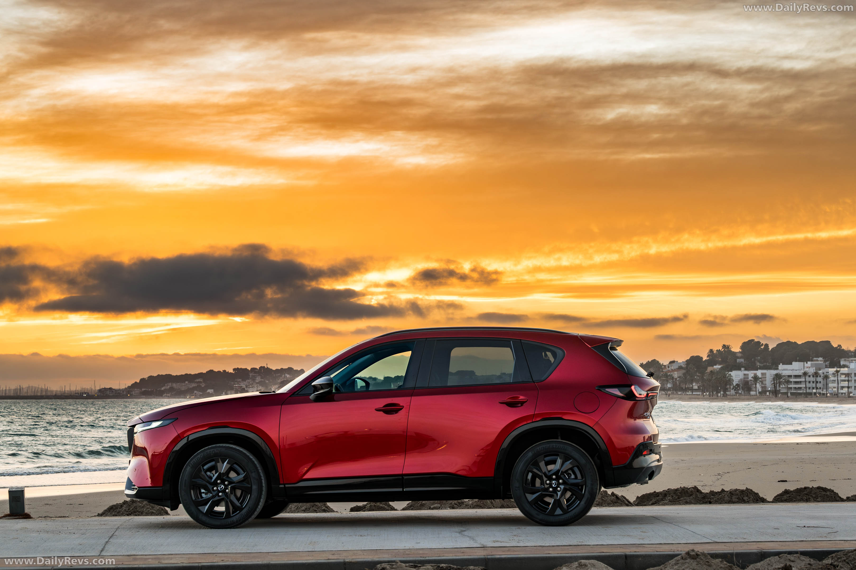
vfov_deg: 18.9
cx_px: 428
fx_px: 1712
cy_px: 285
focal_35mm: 72
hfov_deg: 28.1
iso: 320
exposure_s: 1/40
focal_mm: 72
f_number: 5.6
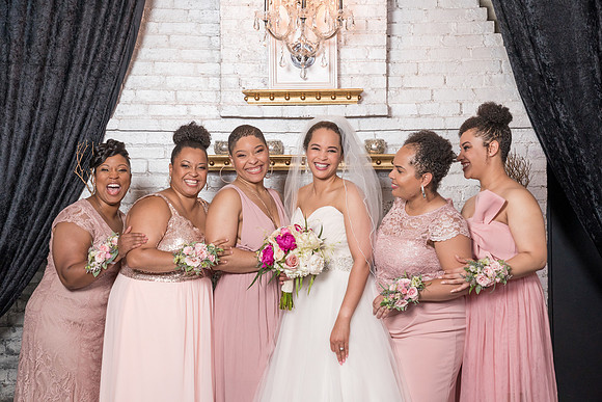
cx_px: 301
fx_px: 1154
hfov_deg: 29.2
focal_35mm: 69
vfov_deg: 19.7
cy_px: 201
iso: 1250
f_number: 5.6
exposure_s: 1/200
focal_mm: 69
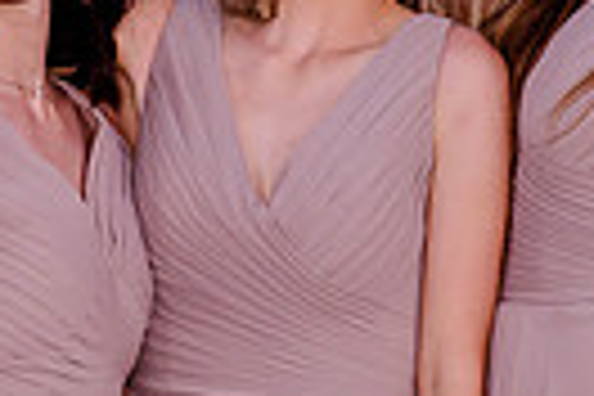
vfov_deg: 4.7
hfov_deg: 7.0
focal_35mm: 294
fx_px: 4851
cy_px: 129
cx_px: 481
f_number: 8
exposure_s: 1/160
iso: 640
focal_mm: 58
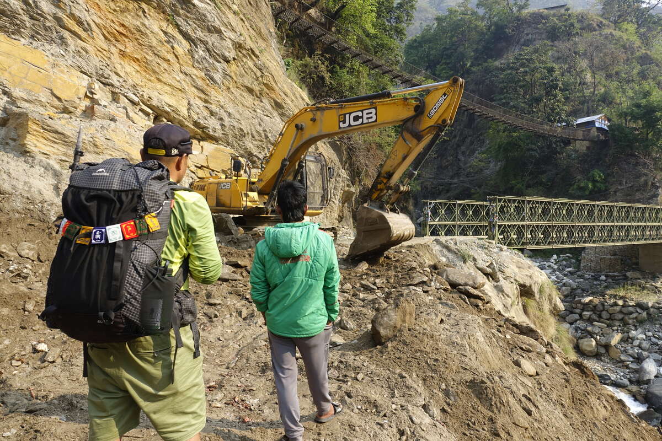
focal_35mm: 24
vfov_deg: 53.1
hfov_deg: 73.7
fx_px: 441
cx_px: 331
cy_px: 220
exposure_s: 1/125
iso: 125
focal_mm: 8.8
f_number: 5.6
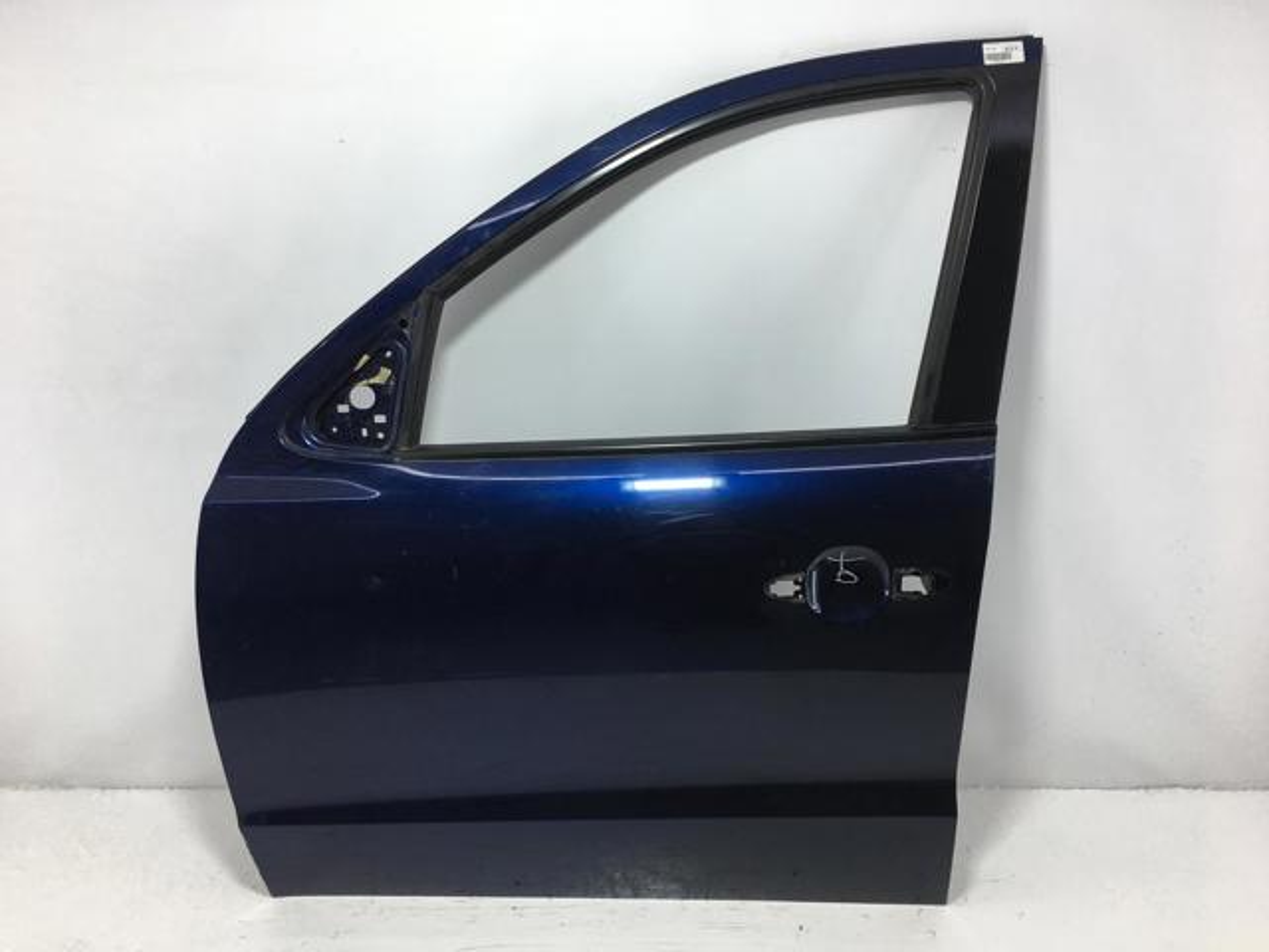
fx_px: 1063
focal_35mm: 29
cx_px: 634
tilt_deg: -21.7
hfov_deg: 61.7
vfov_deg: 48.2
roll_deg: +0.9
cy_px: 476
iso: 25
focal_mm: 4.15
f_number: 2.2
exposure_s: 1/165
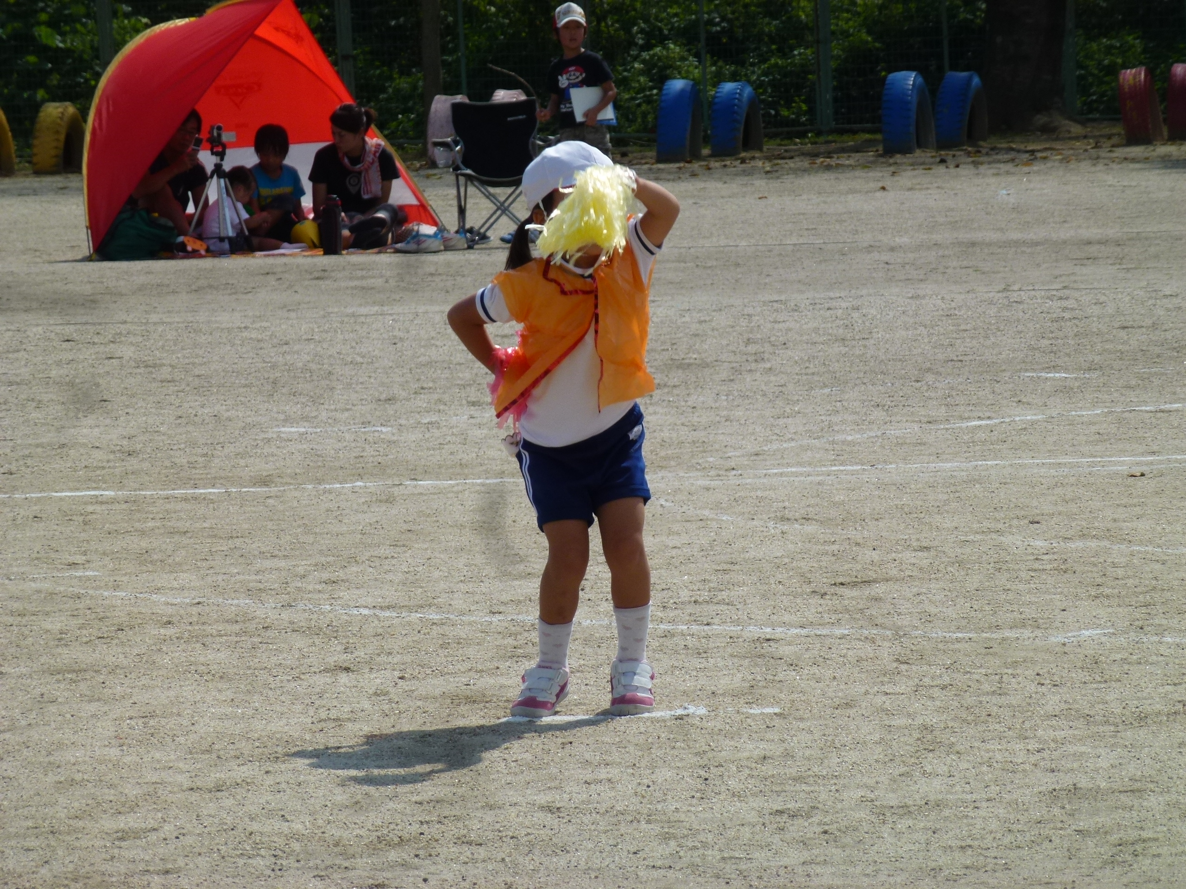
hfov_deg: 8.0
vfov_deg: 6.0
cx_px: 593
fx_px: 8531
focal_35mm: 249
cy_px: 444
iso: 100
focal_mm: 44.5
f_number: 5.6
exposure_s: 1/1000
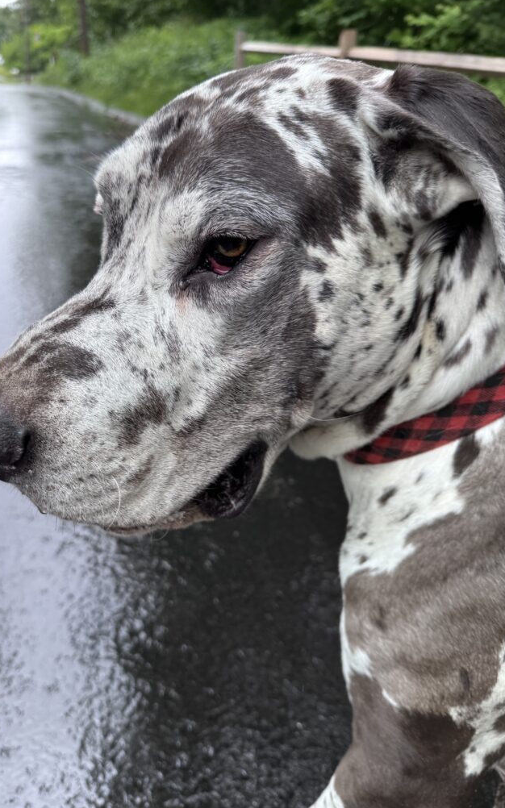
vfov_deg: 70.4
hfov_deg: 47.4
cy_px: 409
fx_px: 573
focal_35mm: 26
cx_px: 215
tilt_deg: -26.6
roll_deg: -1.2
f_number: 1.78
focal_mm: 6.76
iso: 80
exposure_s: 1/121
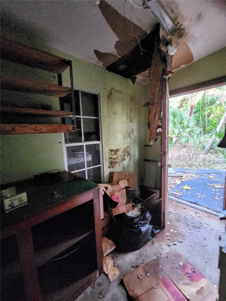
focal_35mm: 13
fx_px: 113
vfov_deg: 106.2
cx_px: 113
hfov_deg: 89.9
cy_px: 150
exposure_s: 1/24
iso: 1600
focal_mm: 2.2
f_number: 2.2
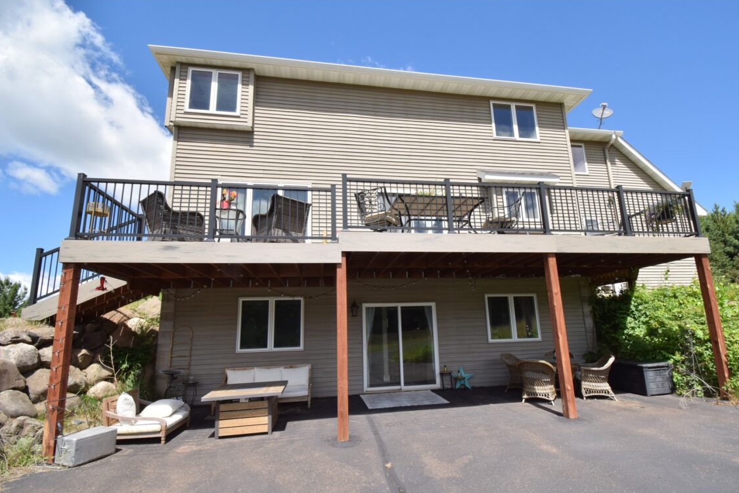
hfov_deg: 96.7
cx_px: 378
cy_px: 260
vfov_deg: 73.7
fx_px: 328
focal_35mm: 16
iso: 320
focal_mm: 10
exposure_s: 1/200
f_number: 16
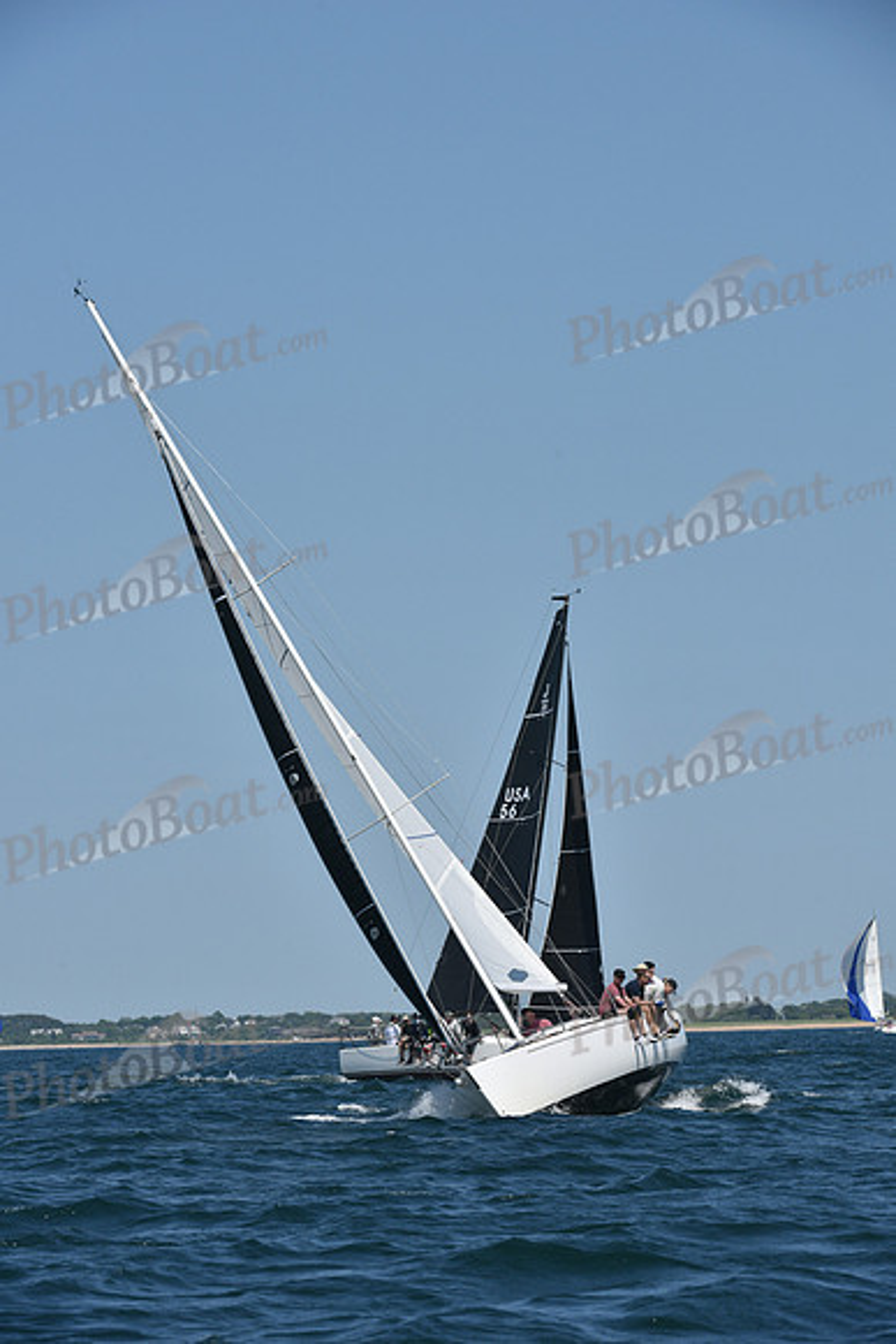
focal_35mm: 200
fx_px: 7462
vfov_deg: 10.3
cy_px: 672
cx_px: 448
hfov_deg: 6.9
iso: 320
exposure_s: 1/1000
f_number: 10
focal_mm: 200
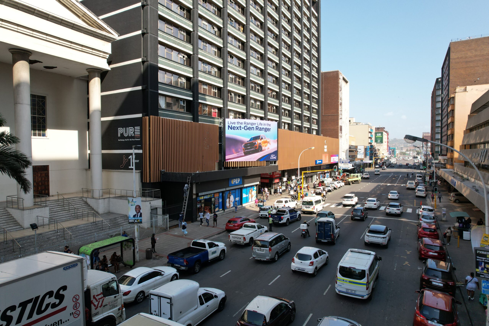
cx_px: 244
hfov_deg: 78.6
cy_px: 163
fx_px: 299
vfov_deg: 57.2
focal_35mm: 22
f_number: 2.8
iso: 100
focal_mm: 8.38
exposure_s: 1/240
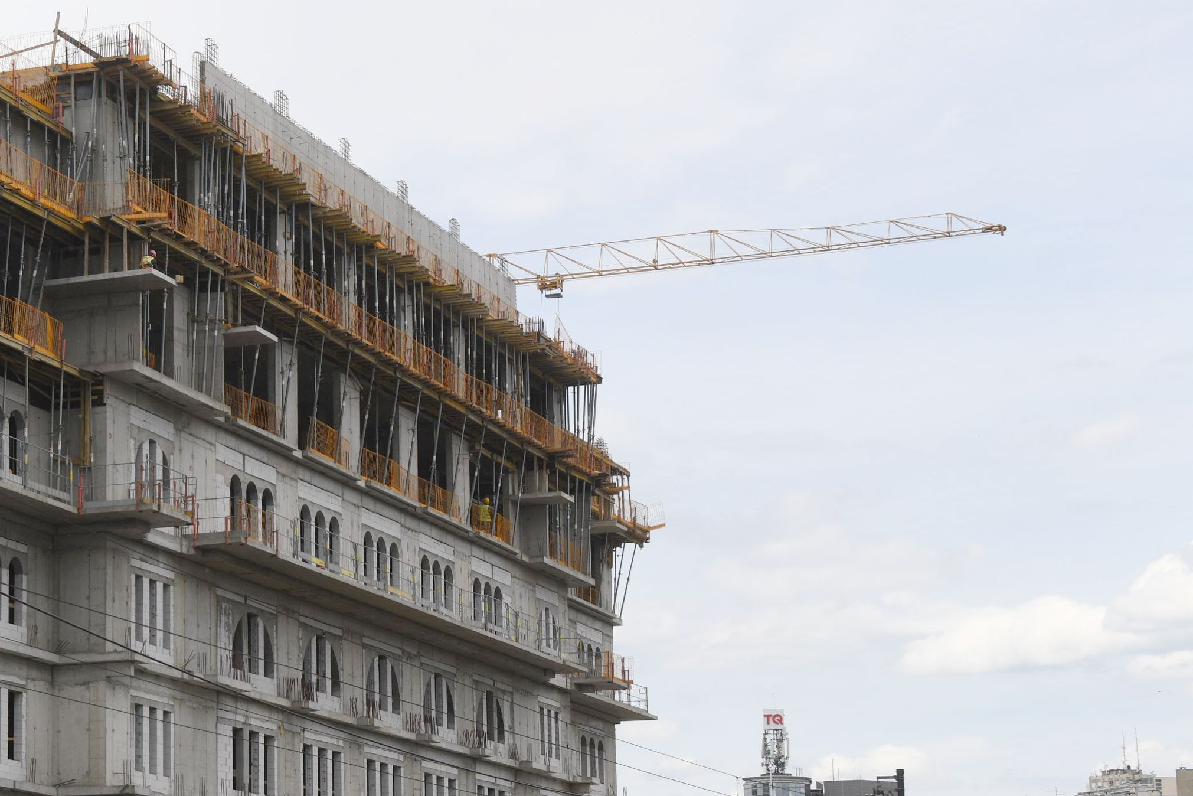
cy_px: 607
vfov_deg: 14.3
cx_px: 78
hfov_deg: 20.9
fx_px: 3148
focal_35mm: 95
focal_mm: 48
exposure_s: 1/1250
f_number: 6.3
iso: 250
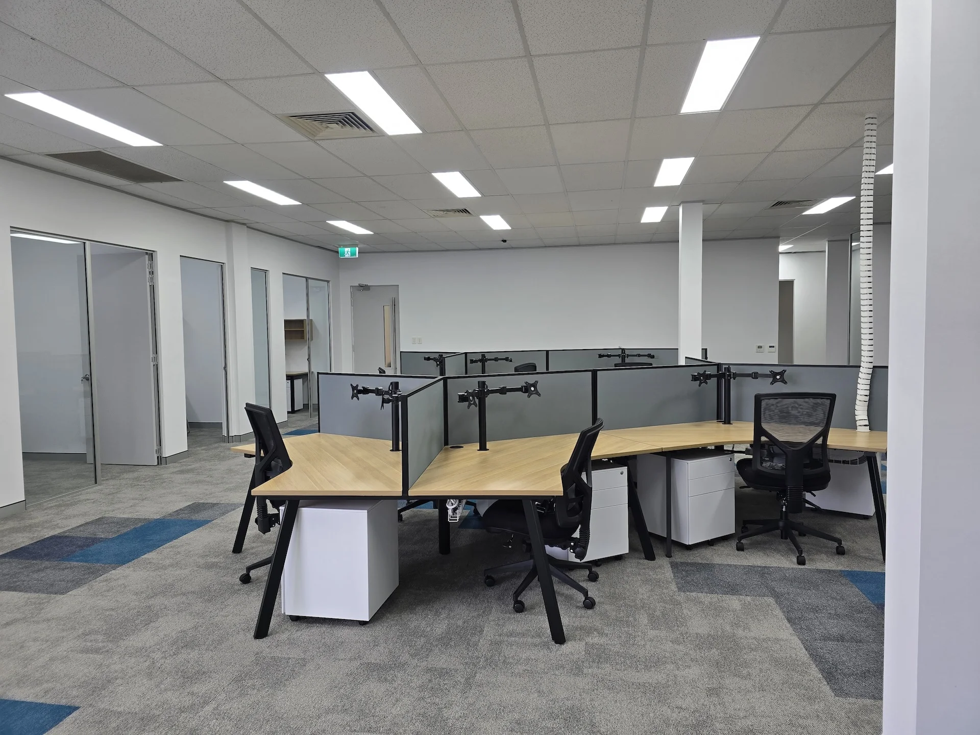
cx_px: 490
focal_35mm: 23
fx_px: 651
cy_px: 368
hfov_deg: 73.9
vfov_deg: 58.9
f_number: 1.7
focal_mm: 6.3
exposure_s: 1/100
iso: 50
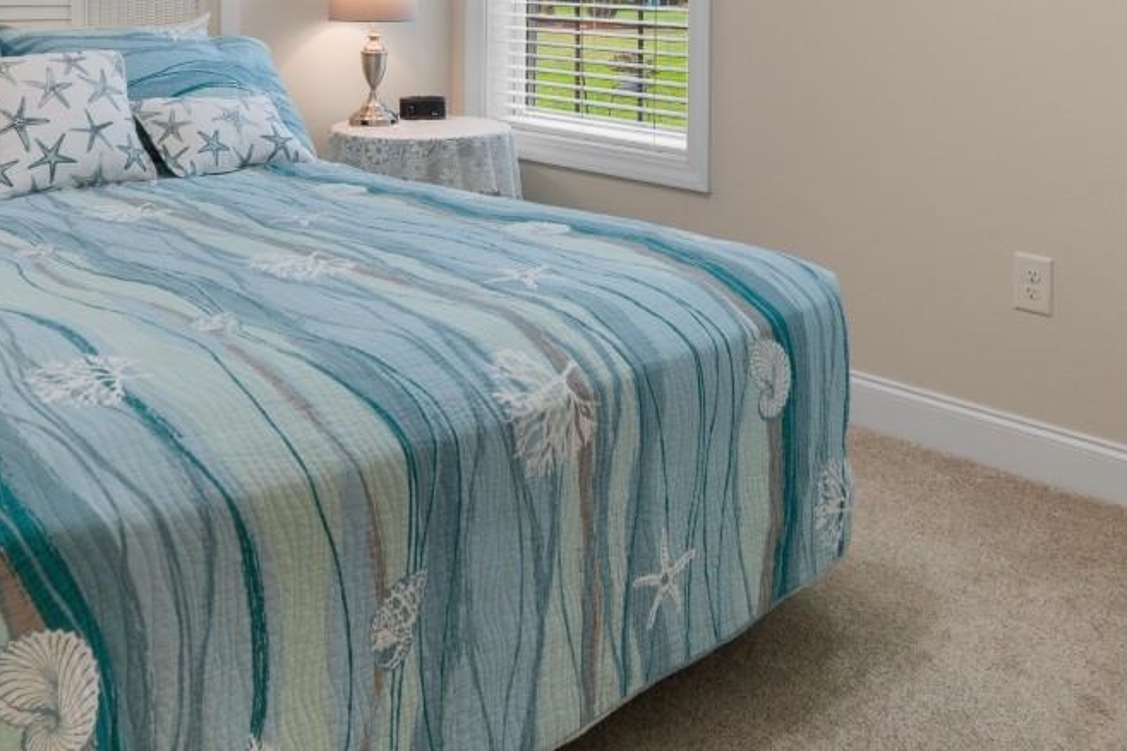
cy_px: -51
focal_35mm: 37
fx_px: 1158
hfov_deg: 51.4
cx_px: 432
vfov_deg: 32.2
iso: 100
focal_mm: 10
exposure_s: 1/13
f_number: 4.5
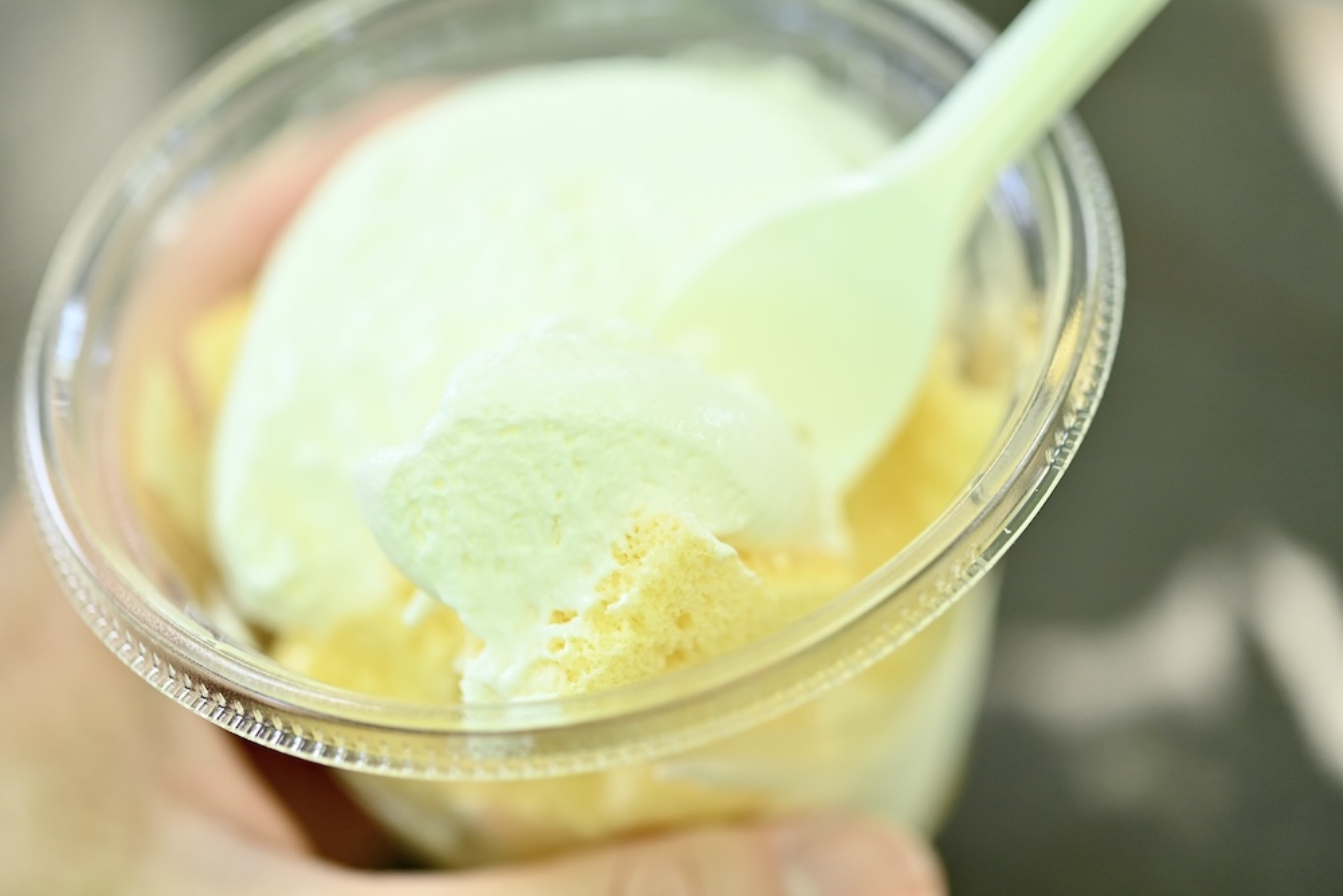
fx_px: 2239
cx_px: 672
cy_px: 448
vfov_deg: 22.6
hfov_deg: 33.4
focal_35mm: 60
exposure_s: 1/400
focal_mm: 60
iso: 800
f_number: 3.2
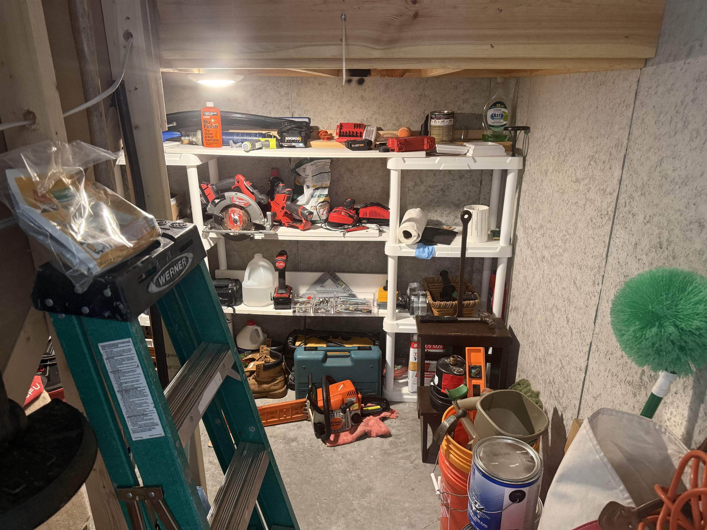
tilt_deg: -18.9
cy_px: 265
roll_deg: -0.2
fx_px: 490
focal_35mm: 24
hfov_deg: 71.6
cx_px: 354
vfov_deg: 56.8
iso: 400
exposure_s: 1/60
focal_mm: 6.76
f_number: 1.78
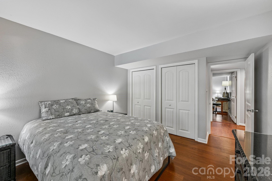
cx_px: 136
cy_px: 90
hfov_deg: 104.3
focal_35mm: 14
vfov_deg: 81.2
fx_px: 106
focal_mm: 14
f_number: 8
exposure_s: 1/8
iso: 400
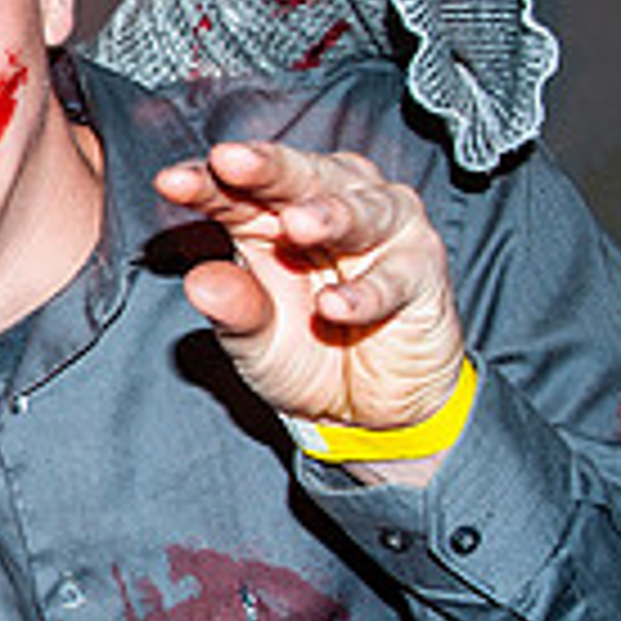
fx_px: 2030
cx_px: -644
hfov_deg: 14.3
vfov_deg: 17.4
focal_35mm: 100
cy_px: 392
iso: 200
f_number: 4.5
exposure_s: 1
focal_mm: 28
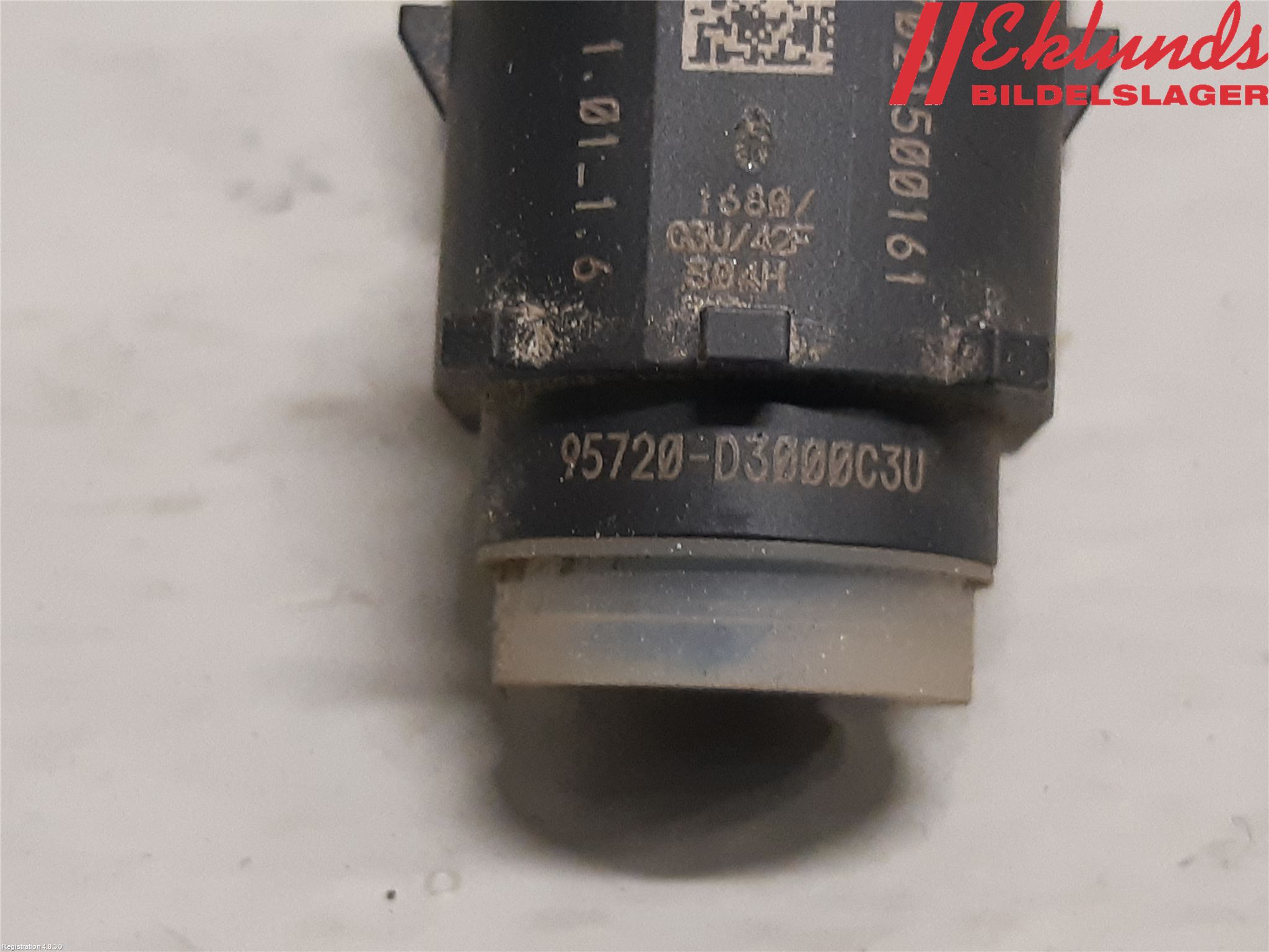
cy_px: 476
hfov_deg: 67.3
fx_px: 953
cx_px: 634
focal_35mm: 26
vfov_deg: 53.1
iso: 250
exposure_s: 1/50
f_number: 1.7
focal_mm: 3.93
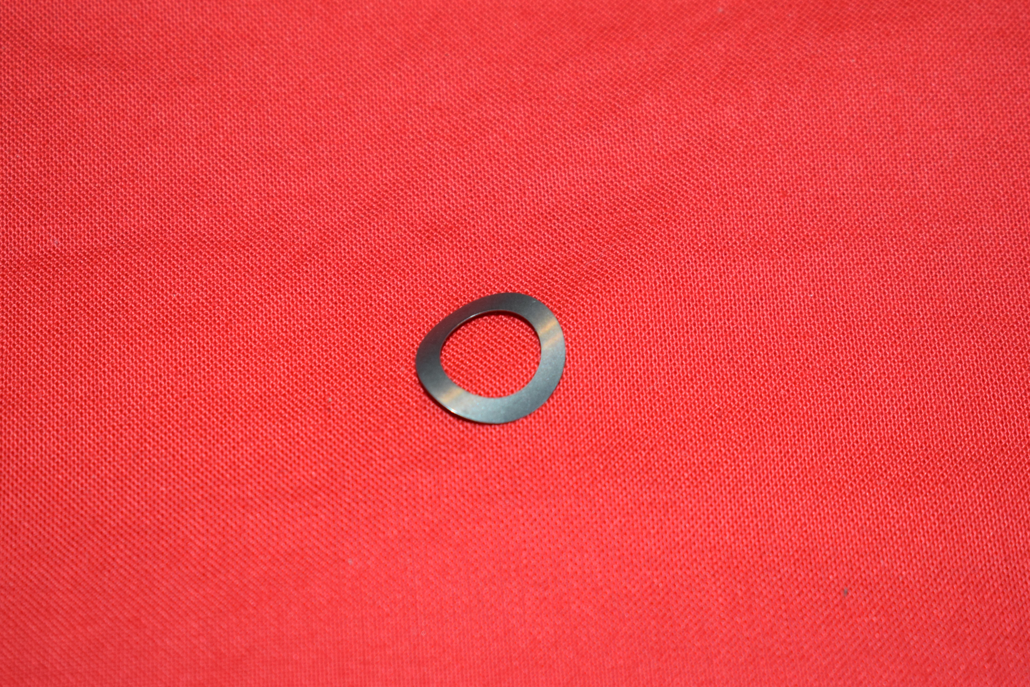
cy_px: 344
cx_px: 515
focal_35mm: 82
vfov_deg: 16.6
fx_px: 2361
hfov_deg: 24.6
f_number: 5.6
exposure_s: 1/160
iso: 800
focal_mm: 55
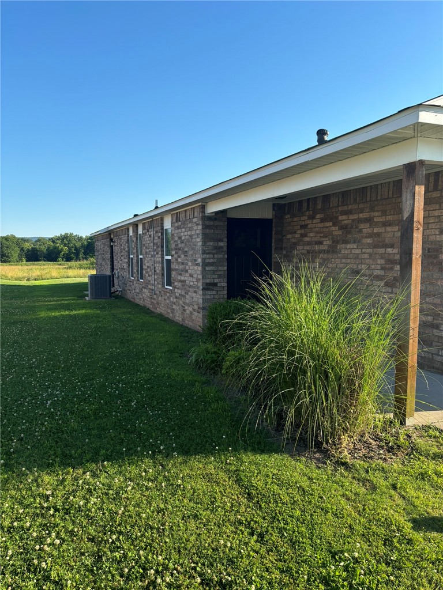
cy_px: 295
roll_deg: -0.4
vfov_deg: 67.3
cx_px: 222
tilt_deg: -5.8
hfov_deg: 53.1
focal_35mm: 26
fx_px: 444
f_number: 1.6
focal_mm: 5.96
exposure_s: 1/1311
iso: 50
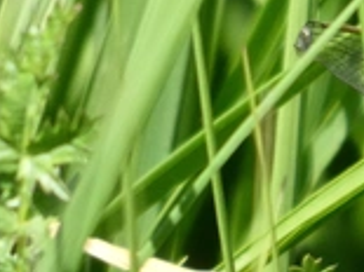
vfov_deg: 0.3
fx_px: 51979
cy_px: 70
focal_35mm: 4947
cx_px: 552
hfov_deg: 0.4
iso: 200
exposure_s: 1/640
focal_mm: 215
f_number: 5.9
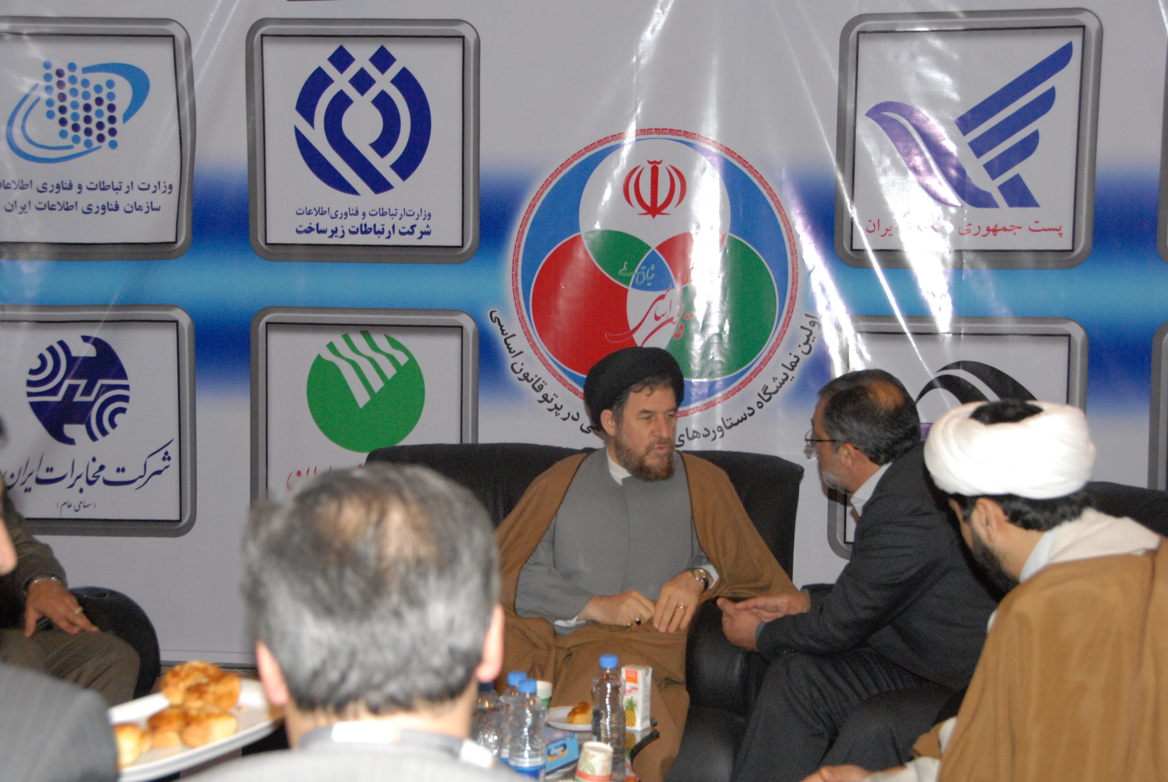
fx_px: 1949
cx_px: 584
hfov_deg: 33.4
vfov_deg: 22.7
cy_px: 391
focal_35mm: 60
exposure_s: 1/60
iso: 1250
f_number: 7.1
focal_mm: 40
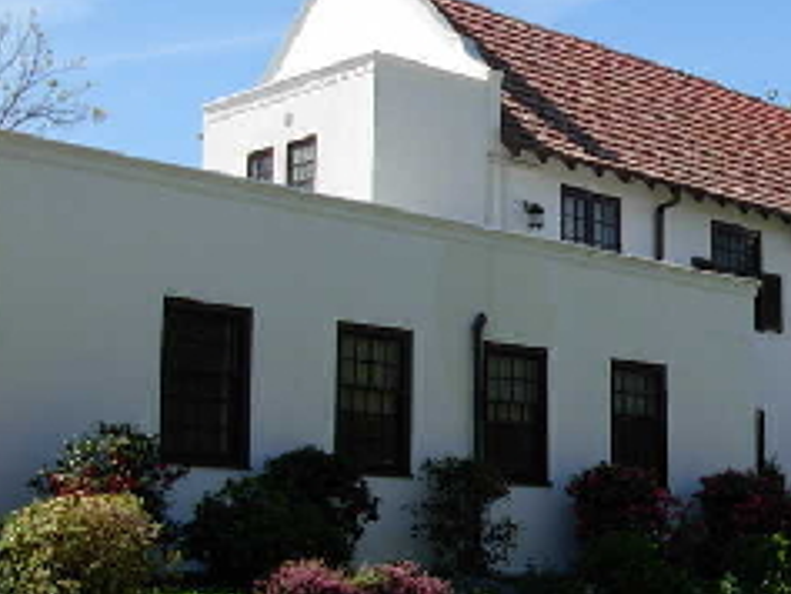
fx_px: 1760
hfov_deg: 24.9
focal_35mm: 77
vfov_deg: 19.2
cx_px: 624
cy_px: 300
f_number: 2.9
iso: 79
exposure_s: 1/939
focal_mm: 6.3
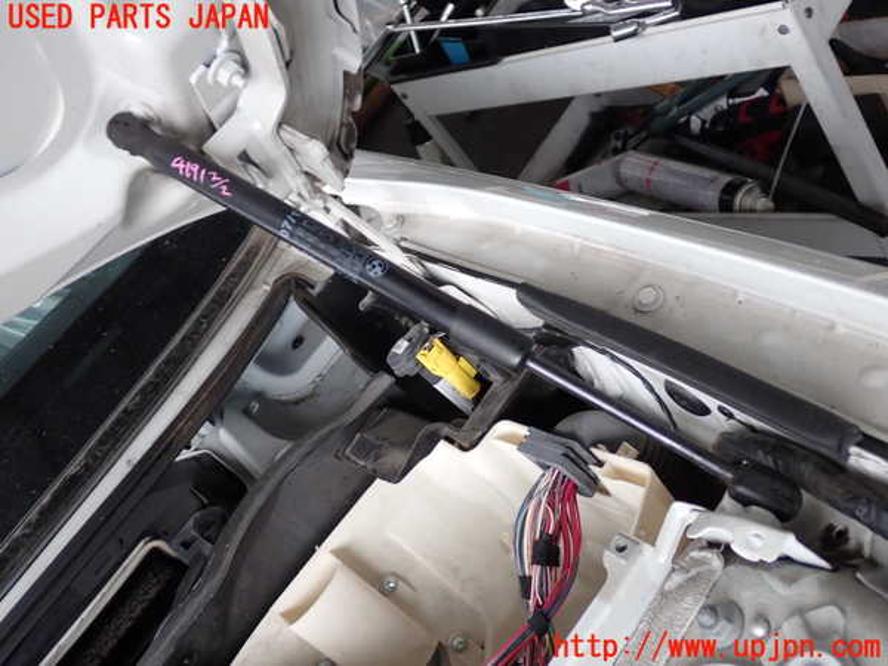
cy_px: 333
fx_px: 924
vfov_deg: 39.7
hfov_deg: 51.4
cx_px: 444
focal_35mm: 36
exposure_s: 1/40
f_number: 2.5
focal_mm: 6.37
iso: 200
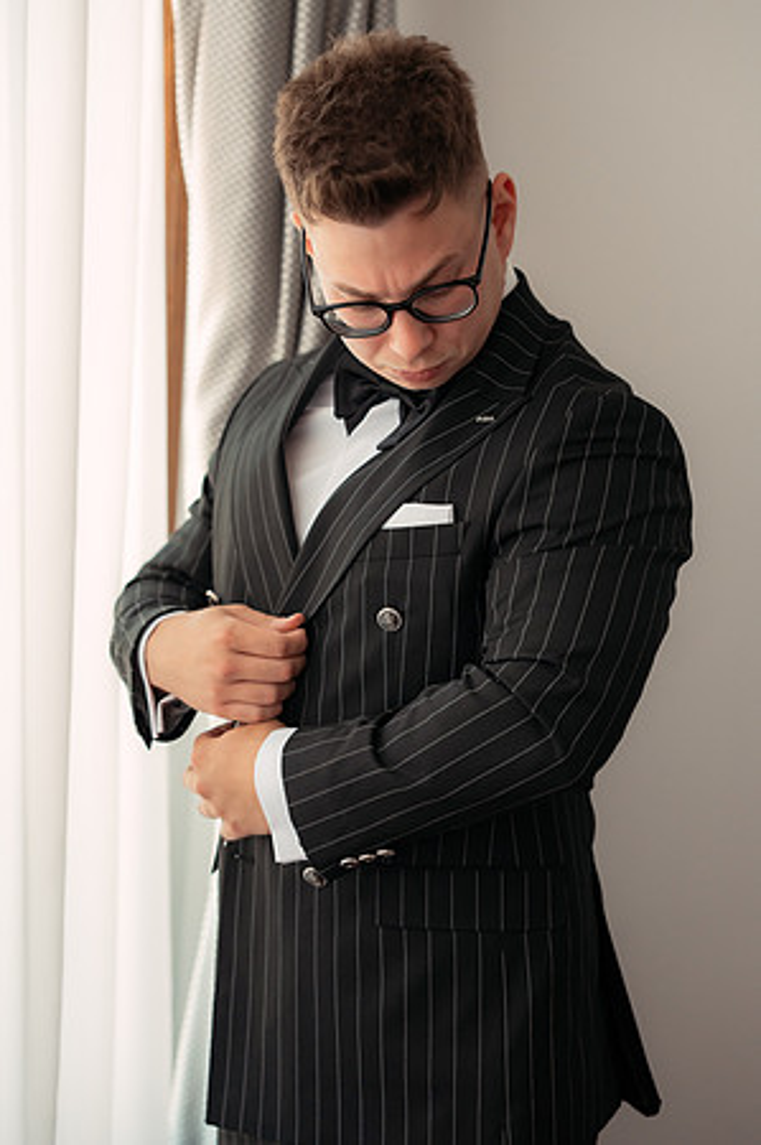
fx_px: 2701
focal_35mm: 85
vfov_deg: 23.9
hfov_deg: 16.0
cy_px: 572
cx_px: 380
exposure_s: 1/200
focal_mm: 85
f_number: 3.2
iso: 1600
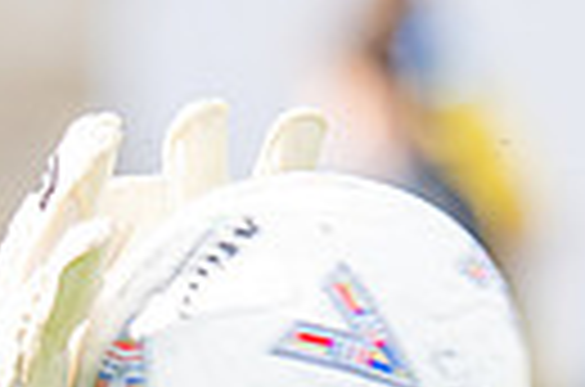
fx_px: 14622
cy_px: 828
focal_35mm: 902
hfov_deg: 2.3
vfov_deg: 1.5
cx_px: -468
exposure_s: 1/2000
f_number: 1.8
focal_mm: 135
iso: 280
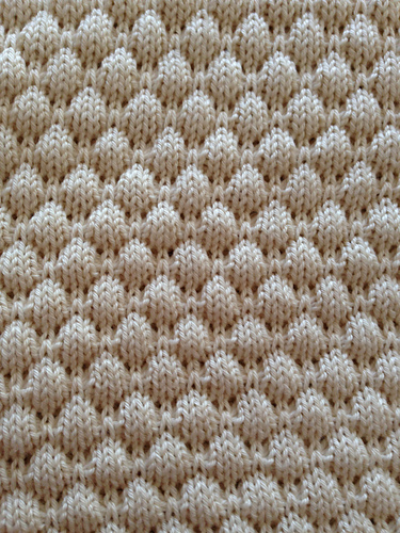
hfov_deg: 42.9
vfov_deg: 55.4
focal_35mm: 33
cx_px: 200
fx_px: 508
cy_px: 266
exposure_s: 1/20
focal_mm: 4.12
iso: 80
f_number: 2.4
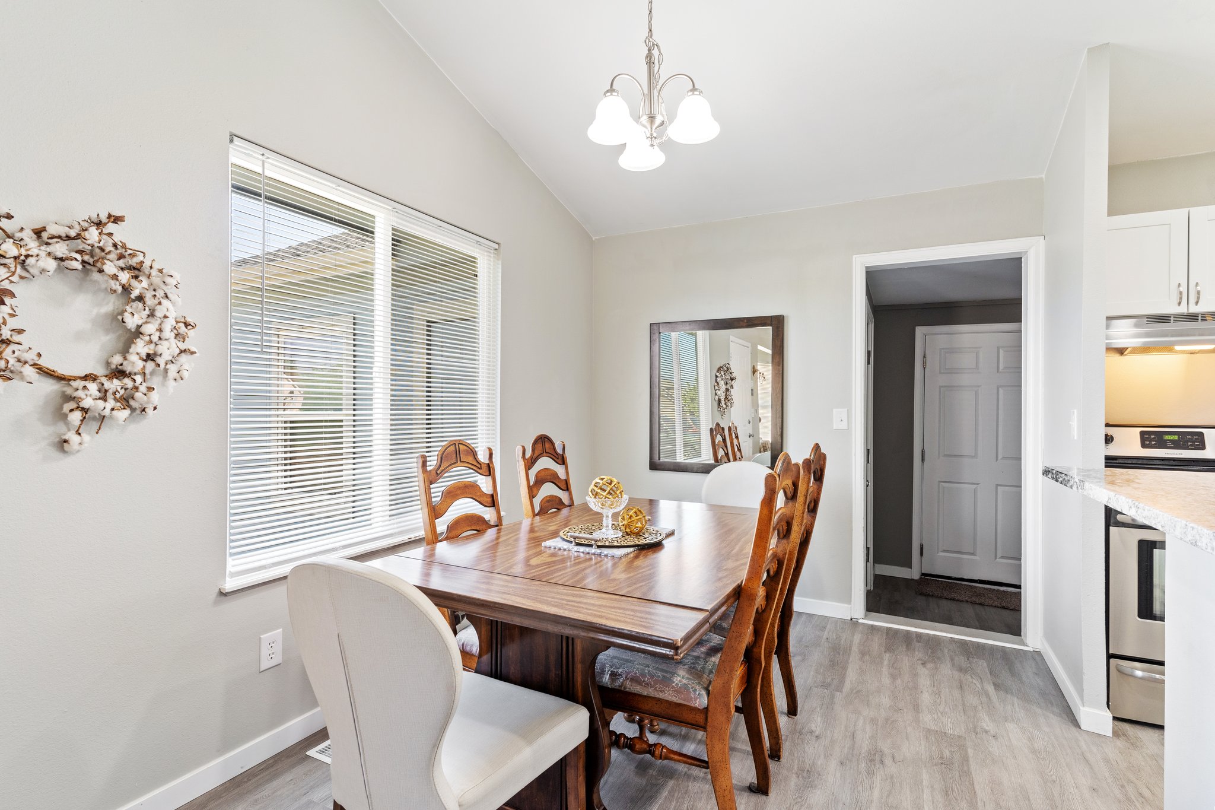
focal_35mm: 17
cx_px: 608
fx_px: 574
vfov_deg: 70.4
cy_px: 405
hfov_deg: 93.3
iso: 400
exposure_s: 1/5
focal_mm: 17
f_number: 8
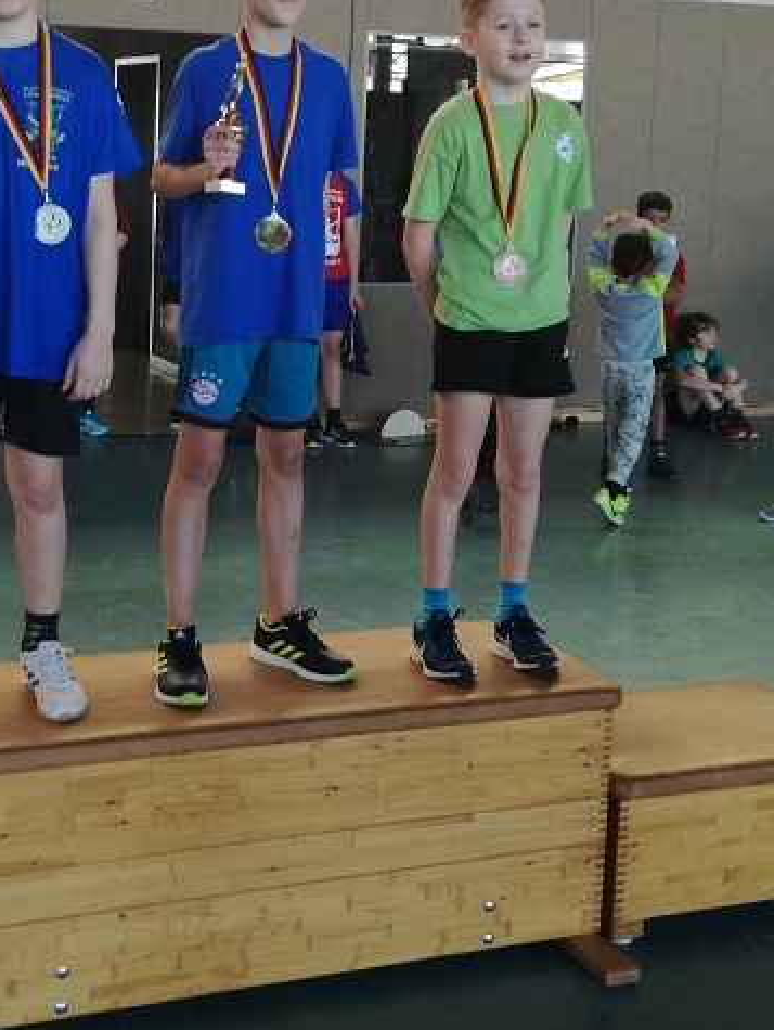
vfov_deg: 35.9
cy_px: 375
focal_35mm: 53
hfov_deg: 27.3
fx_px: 1578
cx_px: 216
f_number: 2
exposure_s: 1/50
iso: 64
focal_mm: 3.79
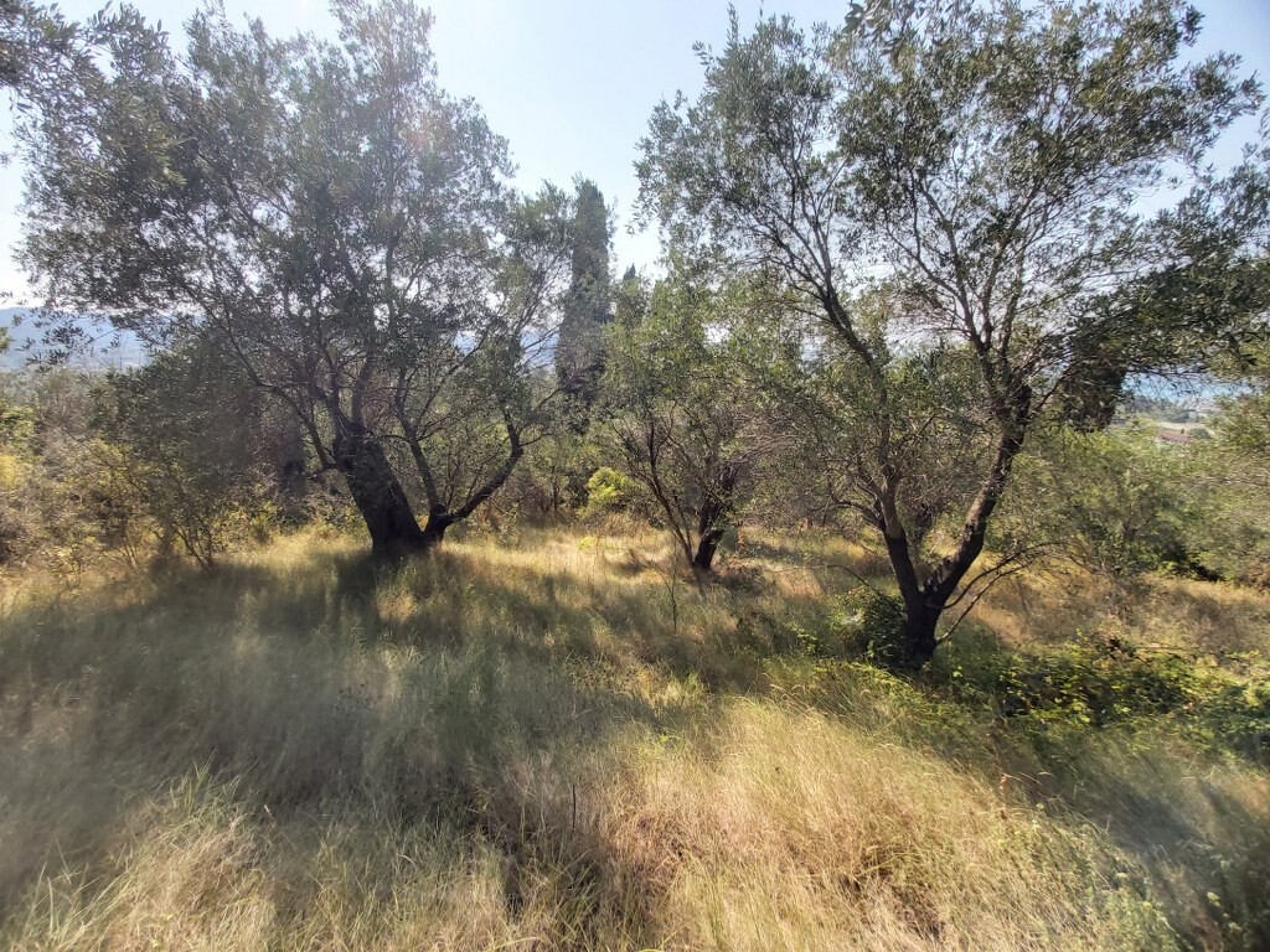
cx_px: 635
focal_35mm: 12
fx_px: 440
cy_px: 476
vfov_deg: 94.5
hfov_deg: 110.5
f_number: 2.2
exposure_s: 1/562
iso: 40
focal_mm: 1.42
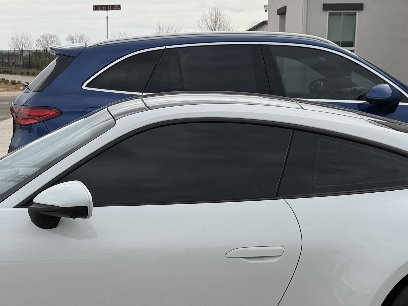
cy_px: 216
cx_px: 148
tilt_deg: -10.9
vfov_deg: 21.2
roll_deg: -0.6
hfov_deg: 28.0
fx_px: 813
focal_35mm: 69
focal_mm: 6.76
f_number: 1.78
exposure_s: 1/3584
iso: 80
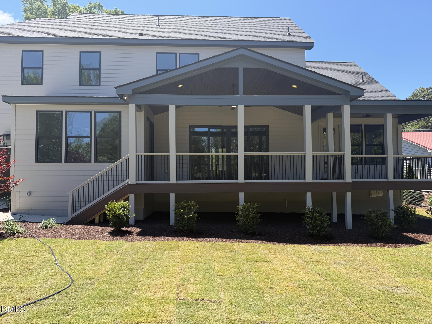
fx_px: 300
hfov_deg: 71.6
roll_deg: +0.2
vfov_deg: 56.8
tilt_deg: +2.9
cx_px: 216
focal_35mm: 24
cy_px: 162
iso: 80
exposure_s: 1/1855
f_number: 1.78
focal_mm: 6.76
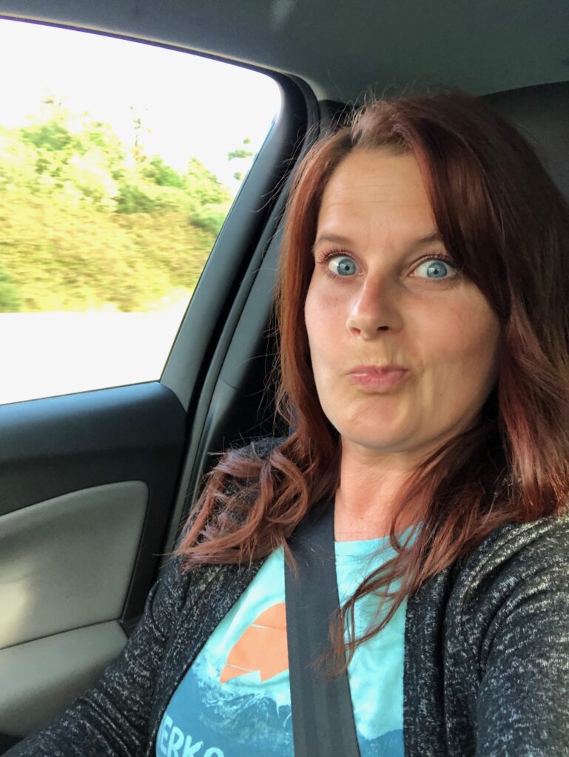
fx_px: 701
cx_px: 284
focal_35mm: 32
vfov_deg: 56.8
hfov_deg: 44.2
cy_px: 378
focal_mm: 2.87
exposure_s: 1/120
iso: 125
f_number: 2.2
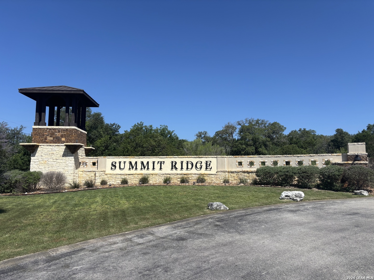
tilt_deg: +5.9
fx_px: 281
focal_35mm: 26
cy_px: 140
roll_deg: -0.2
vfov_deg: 53.1
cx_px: 187
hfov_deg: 67.3
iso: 50
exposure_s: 1/4082
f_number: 1.6
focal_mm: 5.96
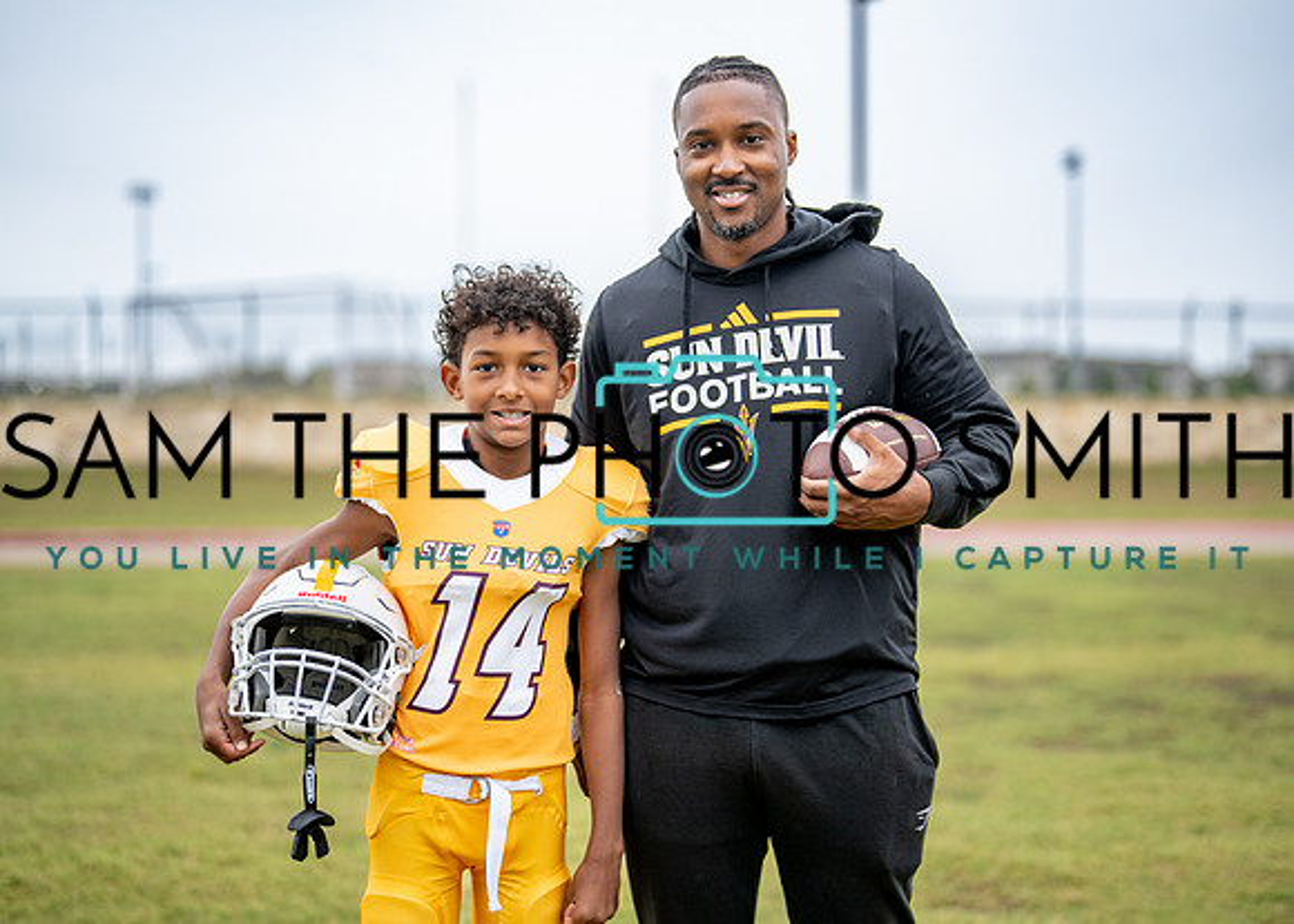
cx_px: 648
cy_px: 462
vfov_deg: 25.9
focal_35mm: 55
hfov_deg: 35.7
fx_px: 2008
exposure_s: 1/1000
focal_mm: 50
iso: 320
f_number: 1.2
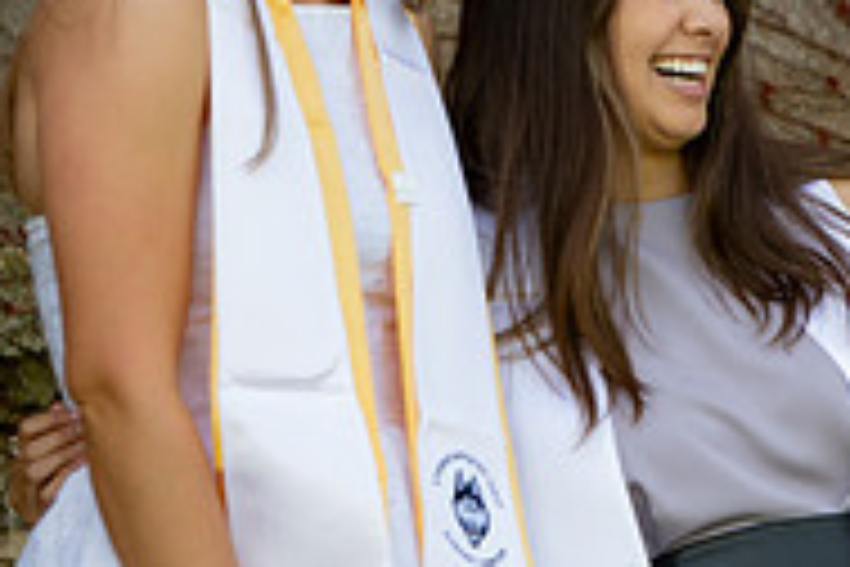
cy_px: -28
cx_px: 1301
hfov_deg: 2.9
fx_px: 16550
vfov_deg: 2.0
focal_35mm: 701
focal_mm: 135
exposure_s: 1/250
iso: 100
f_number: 2.8
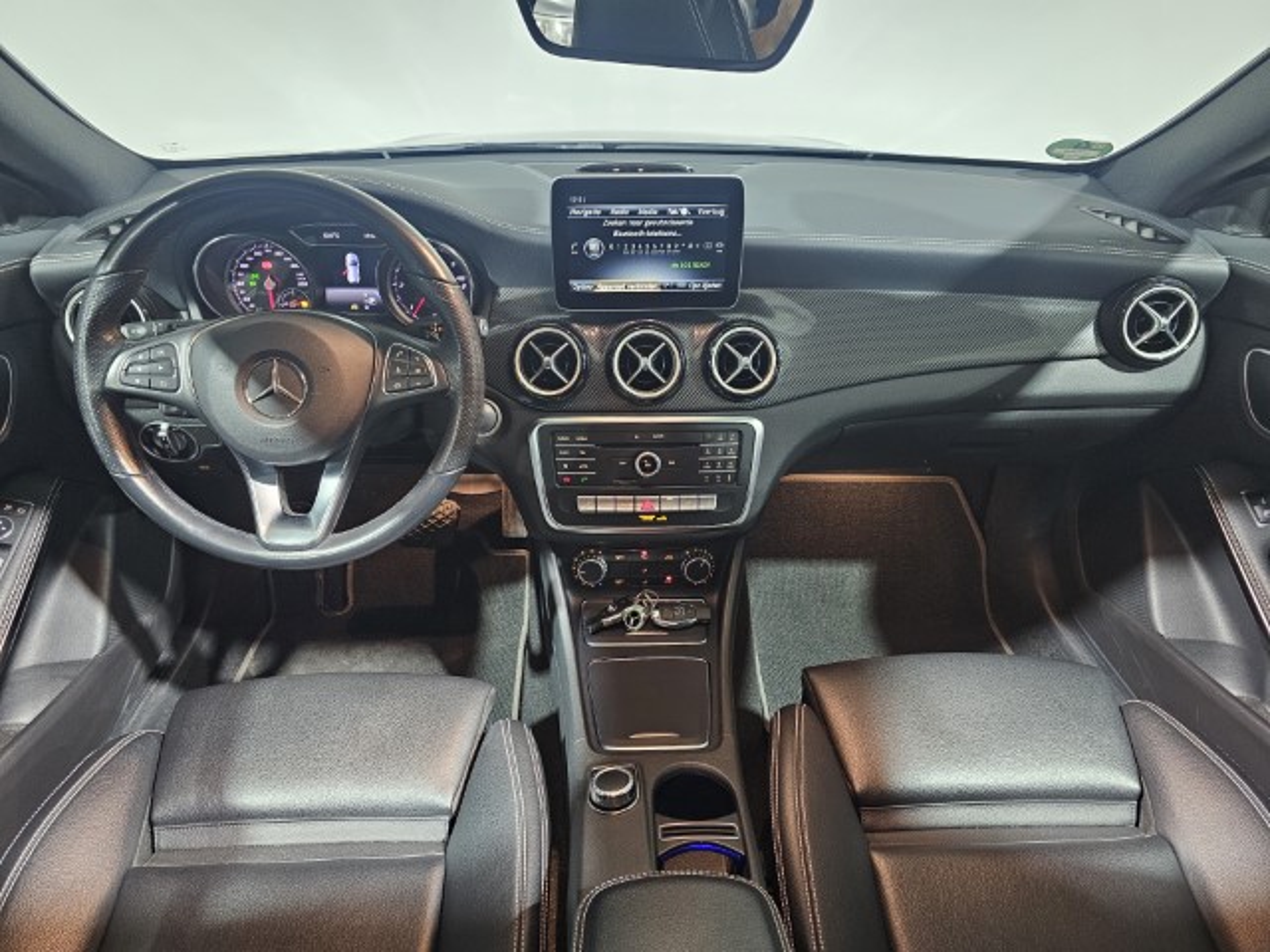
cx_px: 635
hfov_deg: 73.9
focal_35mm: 23
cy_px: 476
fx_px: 844
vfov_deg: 58.9
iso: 500
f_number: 1.7
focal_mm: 6.3
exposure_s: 1/33
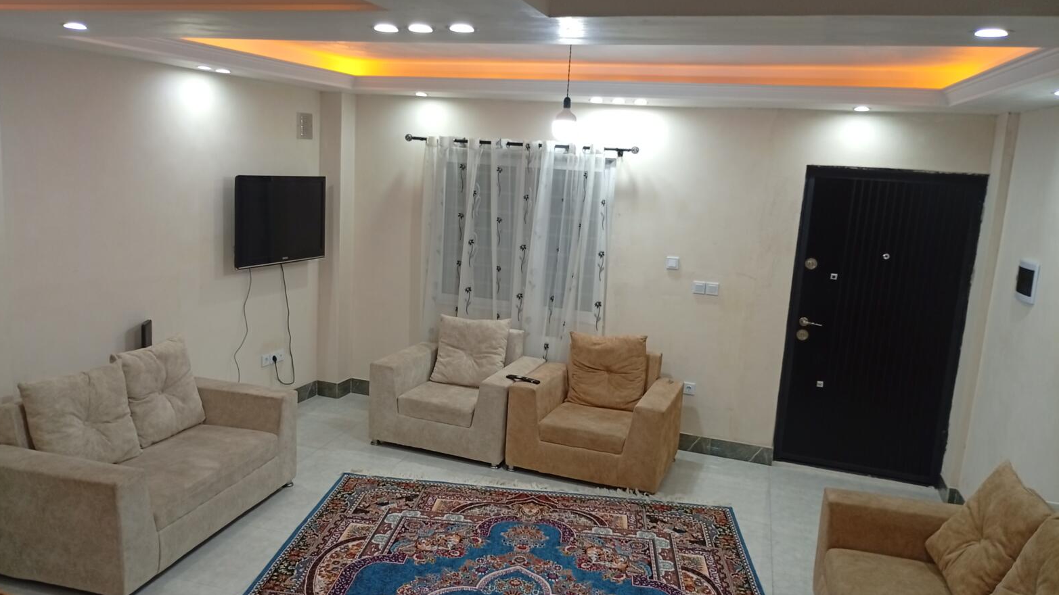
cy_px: 305
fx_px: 842
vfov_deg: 38.9
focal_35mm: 30
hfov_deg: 64.3
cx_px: 521
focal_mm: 3.84
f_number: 1.8
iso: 69
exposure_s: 1/50
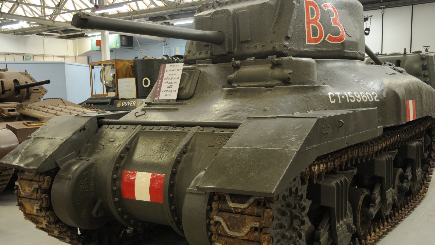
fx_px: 461
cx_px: 218
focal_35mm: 40
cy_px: 148
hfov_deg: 50.5
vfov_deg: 29.6
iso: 500
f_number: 4
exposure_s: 1/15
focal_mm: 22
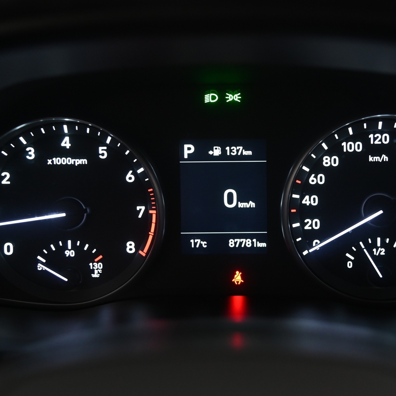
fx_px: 802
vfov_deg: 27.7
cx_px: 228
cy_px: 199
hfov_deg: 27.7
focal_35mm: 62
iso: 2000
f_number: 4
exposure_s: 1/25
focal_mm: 48
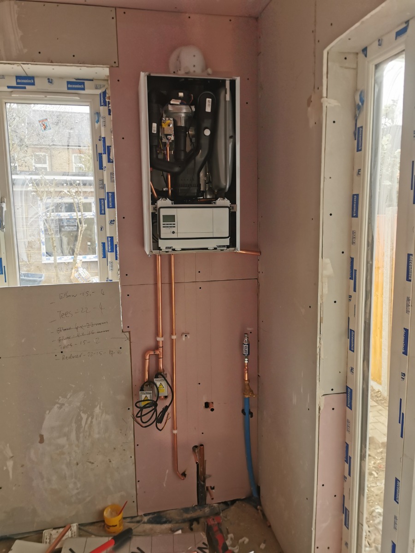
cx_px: 208
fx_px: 432
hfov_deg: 51.4
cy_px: 276
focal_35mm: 27
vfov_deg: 65.3
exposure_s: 1/267
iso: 50
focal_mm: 5.56
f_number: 1.6
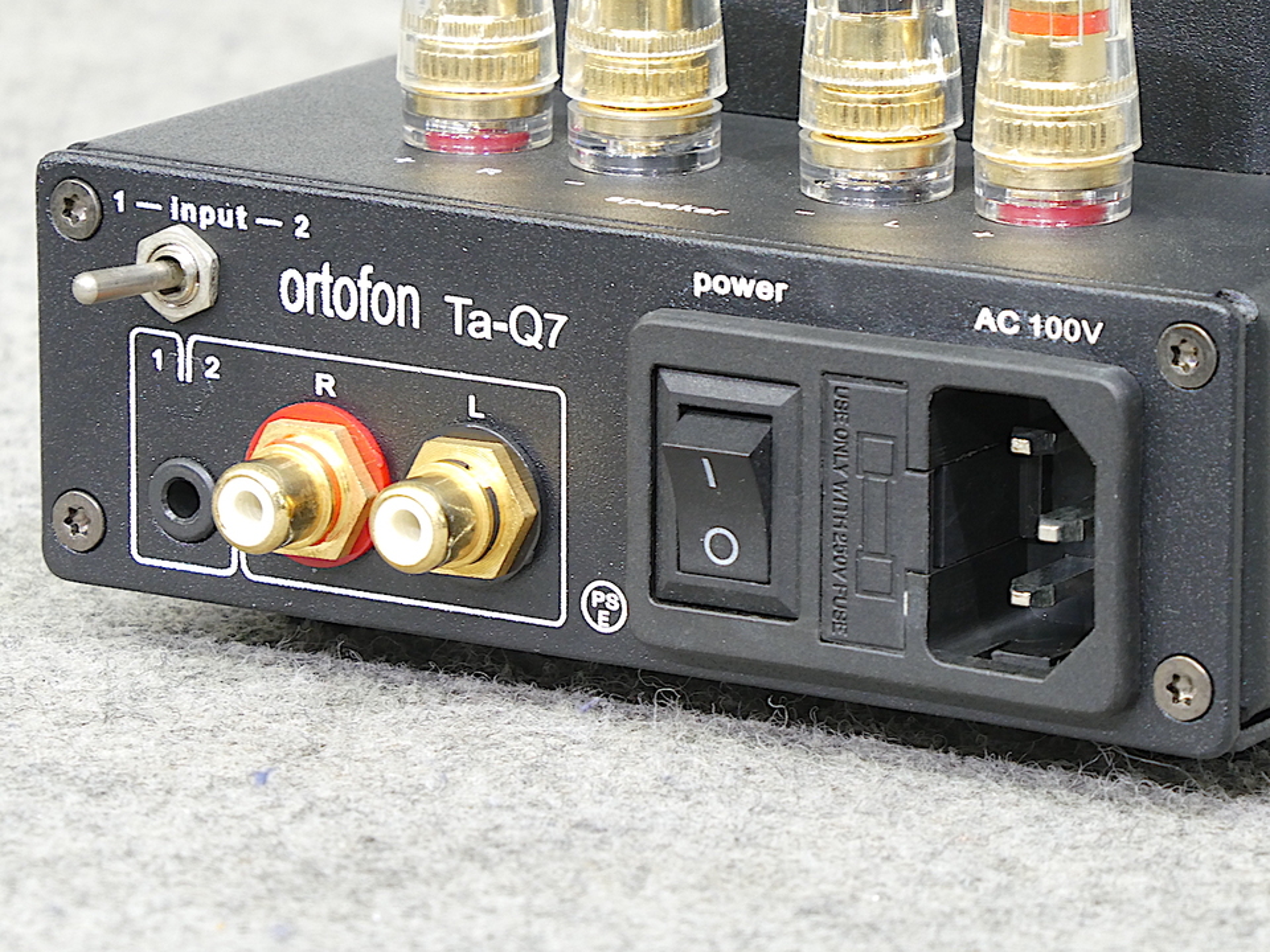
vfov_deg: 5.6
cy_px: 476
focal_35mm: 265
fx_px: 9722
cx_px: 635
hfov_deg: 7.5
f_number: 5.6
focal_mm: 47.5
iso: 200
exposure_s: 1/2
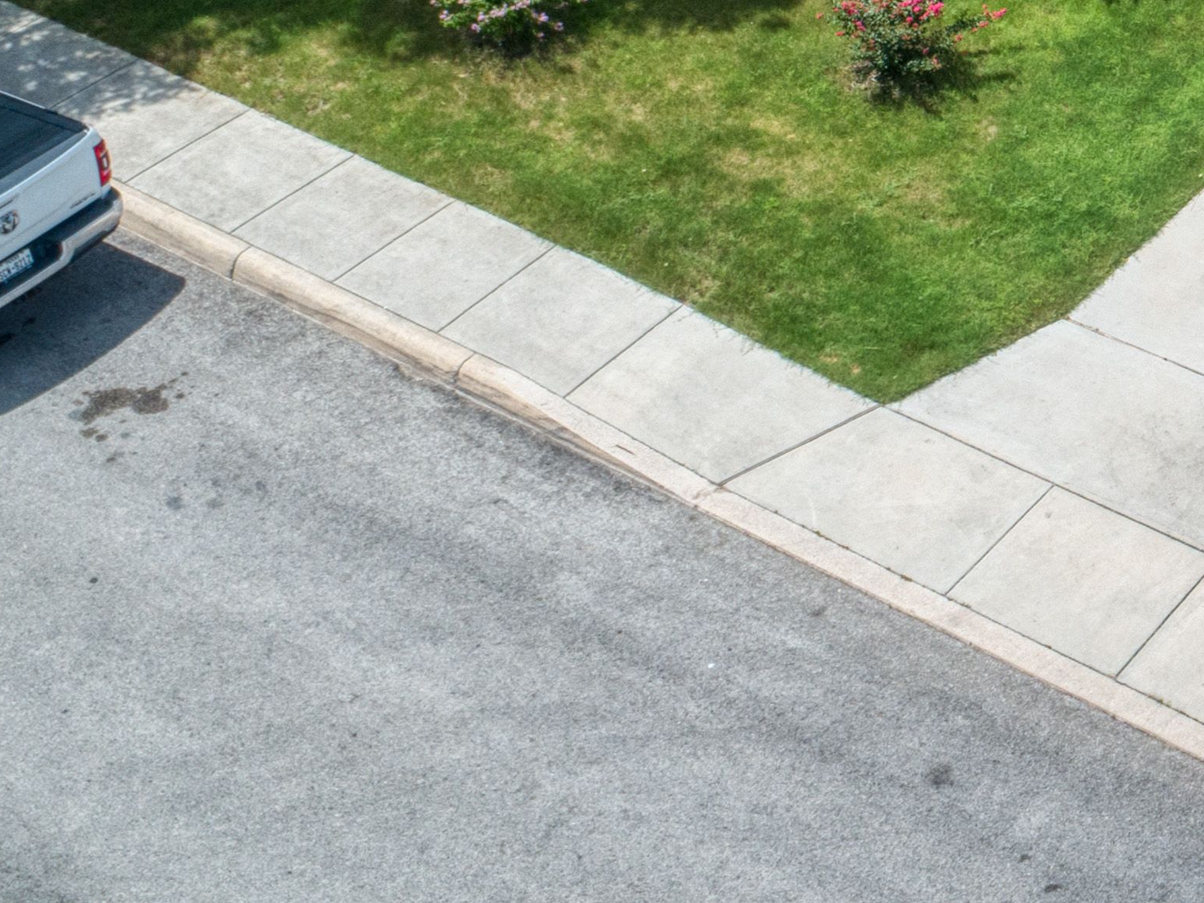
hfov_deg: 21.8
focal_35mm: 81
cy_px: -436
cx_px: 1560
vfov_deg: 16.6
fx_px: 2817
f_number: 4.5
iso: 100
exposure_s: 1/320
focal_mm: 8.8
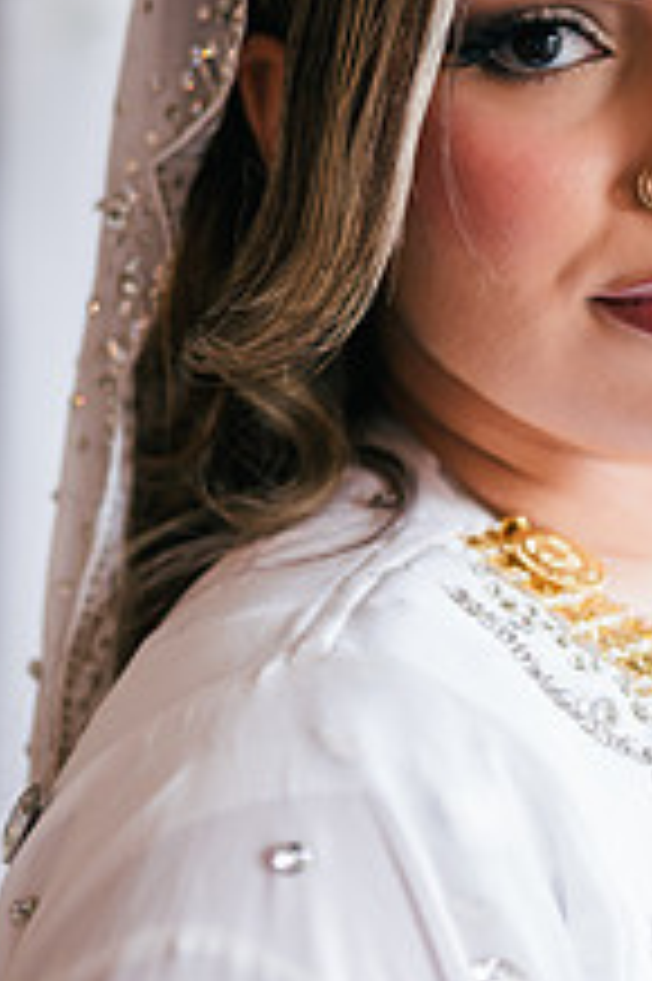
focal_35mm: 155
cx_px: 576
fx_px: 4217
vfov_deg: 13.3
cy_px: 414
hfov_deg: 8.8
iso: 160
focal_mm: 50
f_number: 1.4
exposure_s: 1/160
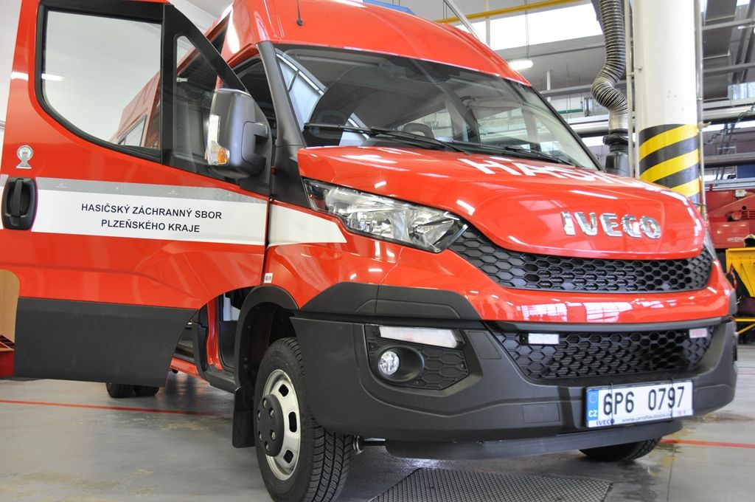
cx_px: 378
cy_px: 251
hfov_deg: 53.2
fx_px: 754
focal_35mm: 36
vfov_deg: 36.8
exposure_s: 1/30
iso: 1100
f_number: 3.8
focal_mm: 24
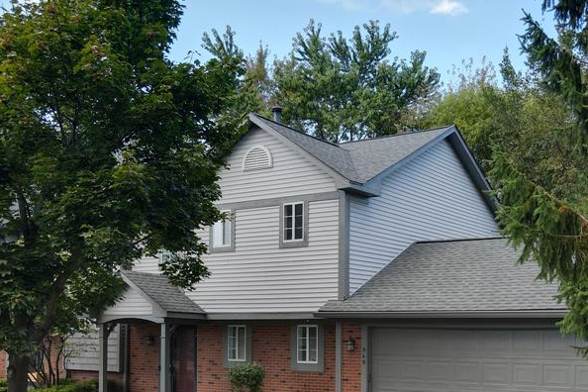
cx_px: 366
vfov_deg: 30.3
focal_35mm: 43
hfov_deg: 45.1
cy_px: 326
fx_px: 702
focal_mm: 4.5
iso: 100
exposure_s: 1/80
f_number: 2.8
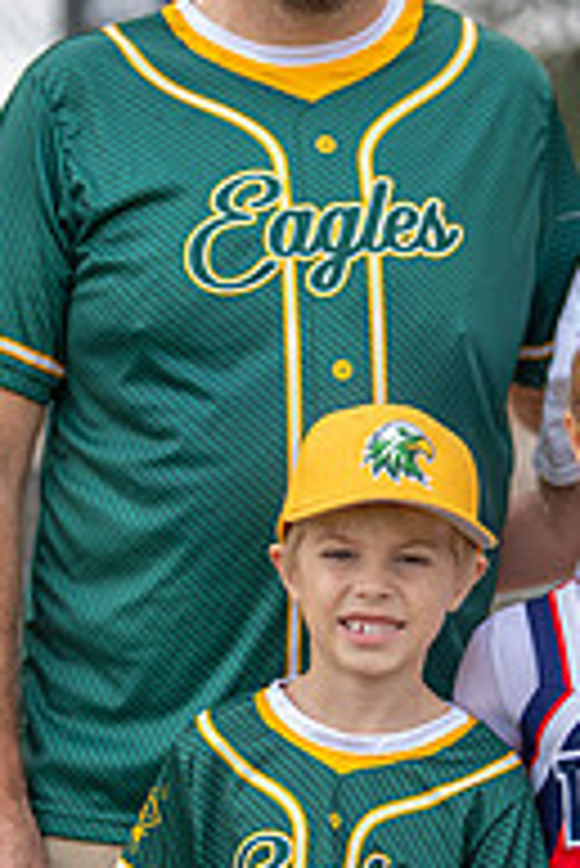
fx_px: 4294
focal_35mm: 178
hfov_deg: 7.7
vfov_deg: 11.5
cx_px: 569
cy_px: 446
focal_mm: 50
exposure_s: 1/3200
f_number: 1.2
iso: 200
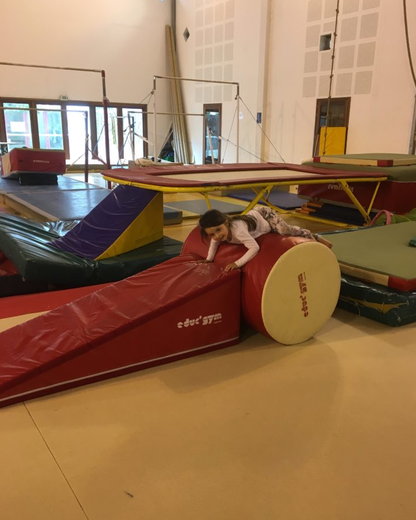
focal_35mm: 32
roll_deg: -1.9
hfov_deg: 45.8
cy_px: 274
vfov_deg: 55.6
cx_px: 217
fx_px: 492
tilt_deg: -16.8
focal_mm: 4.15
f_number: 2.2
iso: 40
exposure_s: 1/33
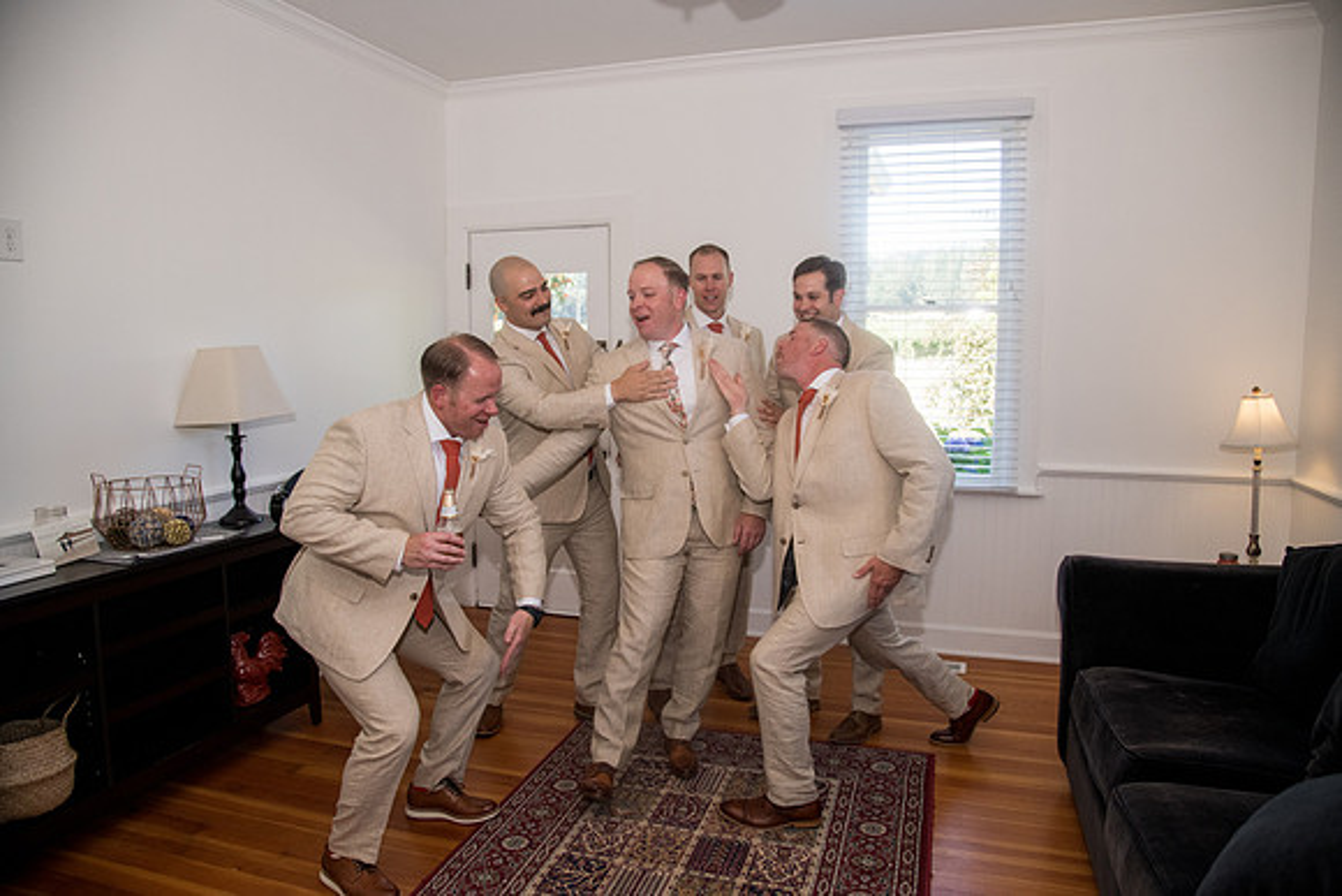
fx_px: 895
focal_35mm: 24
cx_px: 671
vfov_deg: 53.2
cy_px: 448
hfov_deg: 73.7
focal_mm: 24
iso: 1000
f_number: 4.5
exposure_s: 1/500
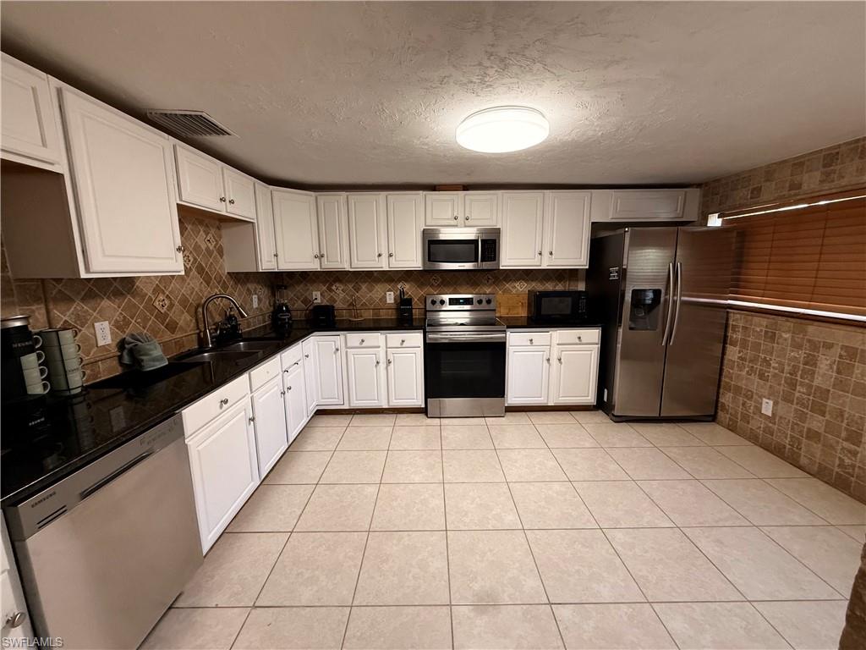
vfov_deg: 85.7
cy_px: 325
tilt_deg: -8.7
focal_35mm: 14
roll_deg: +0.7
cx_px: 433
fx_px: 350
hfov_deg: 102.1
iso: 250
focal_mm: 2.22
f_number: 2.2
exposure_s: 1/60
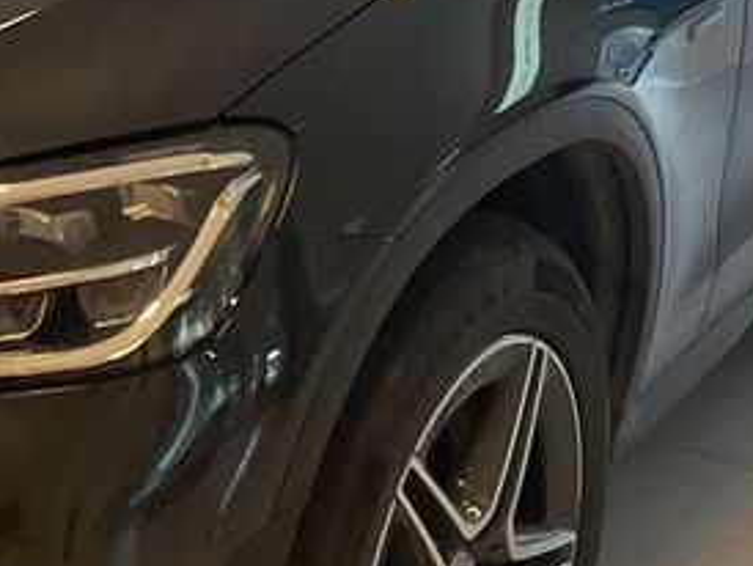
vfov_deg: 11.6
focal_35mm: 127
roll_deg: -0.6
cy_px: 74
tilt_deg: -16.0
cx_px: -25
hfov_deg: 15.2
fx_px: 2765
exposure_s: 1/60
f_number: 1.8
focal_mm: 3
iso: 100
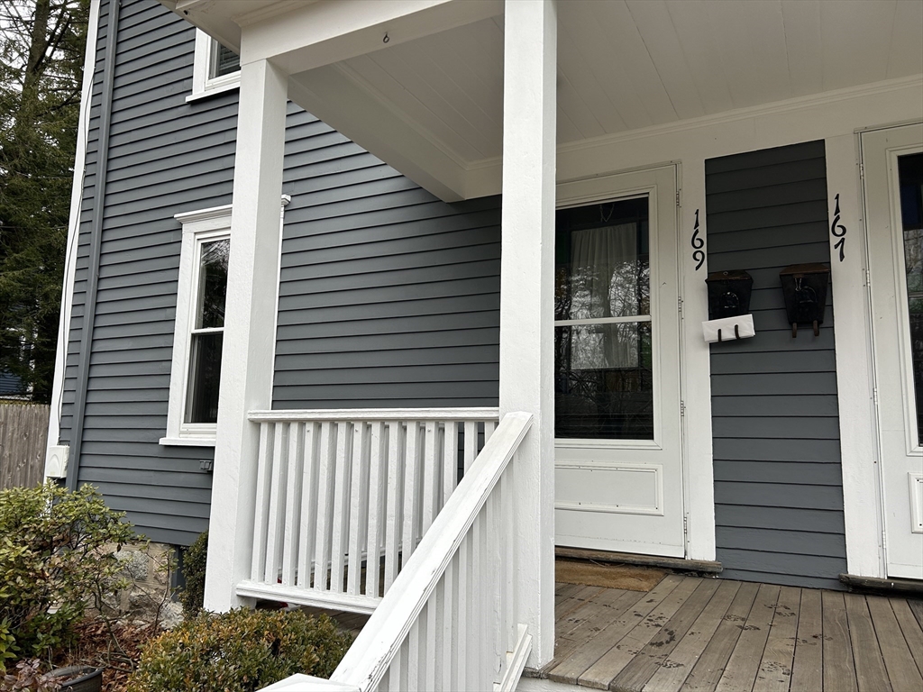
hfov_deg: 67.3
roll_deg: -1.2
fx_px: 693
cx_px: 462
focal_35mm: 26
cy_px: 346
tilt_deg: +7.3
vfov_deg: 53.1
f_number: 1.5
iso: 50
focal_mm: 5.7
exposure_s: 1/775
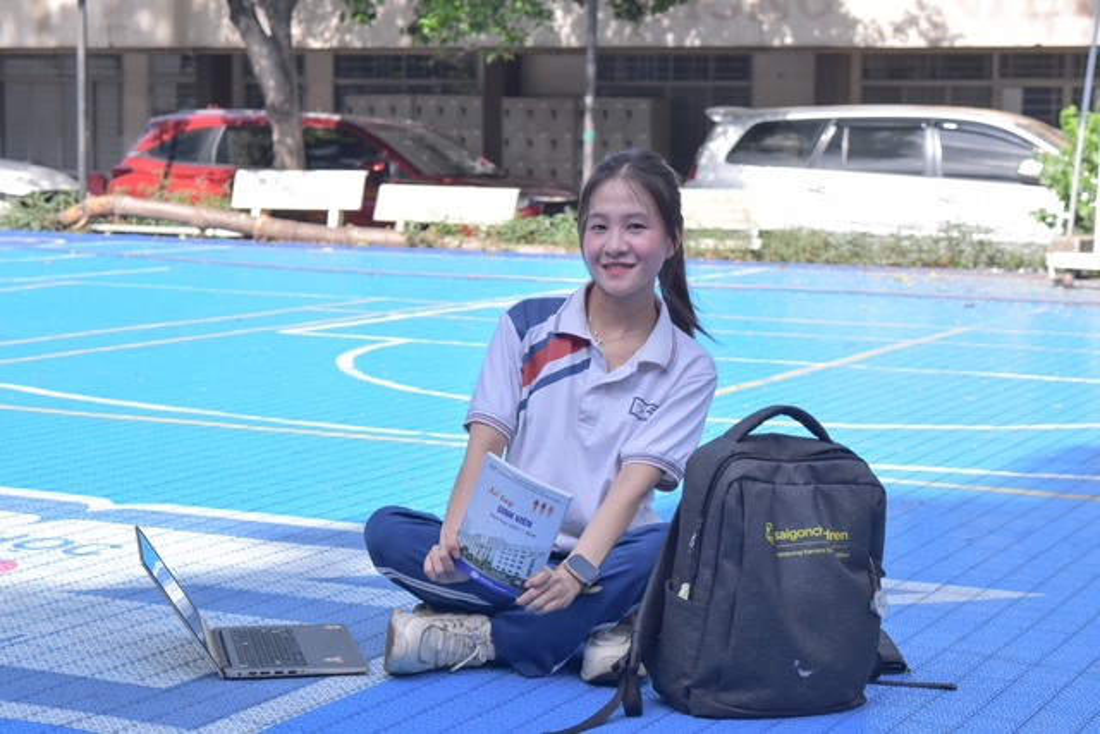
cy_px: 367
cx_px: 550
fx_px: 2292
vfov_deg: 18.2
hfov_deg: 27.0
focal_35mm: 75
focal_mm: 50
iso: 640
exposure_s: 1/1250
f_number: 5.6
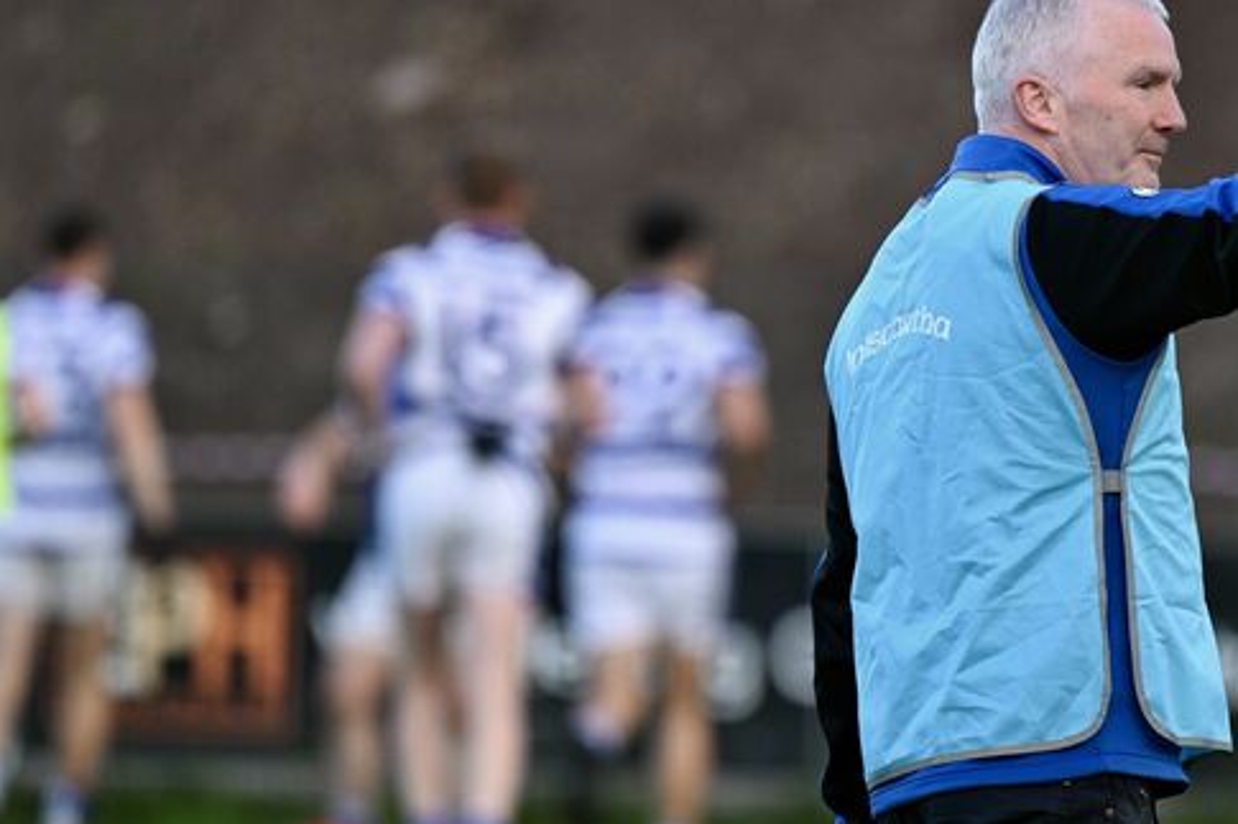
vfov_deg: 1.4
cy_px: 351
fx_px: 33997
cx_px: 978
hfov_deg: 2.1
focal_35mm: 989
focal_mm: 600
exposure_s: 1/400
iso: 1000
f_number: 6.3
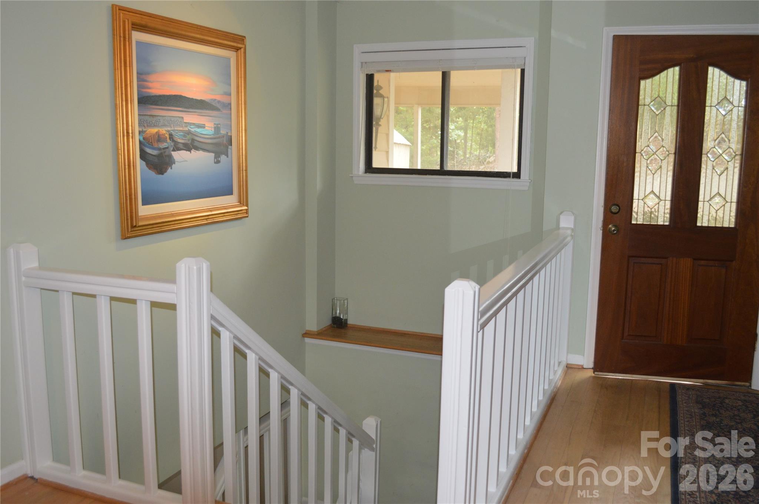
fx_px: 695
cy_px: 252
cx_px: 380
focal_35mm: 33
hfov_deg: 57.3
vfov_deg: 39.9
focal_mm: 22
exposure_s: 1/60
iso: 800
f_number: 3.8
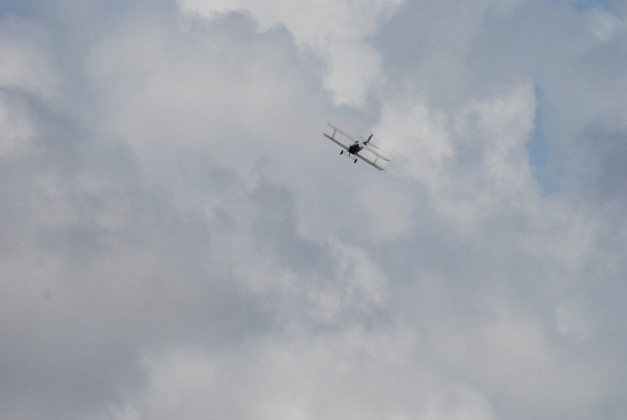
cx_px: 314
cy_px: 210
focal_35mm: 450
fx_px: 7848
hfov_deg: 4.6
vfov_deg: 3.1
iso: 200
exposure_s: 1/1500
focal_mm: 300
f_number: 5.6
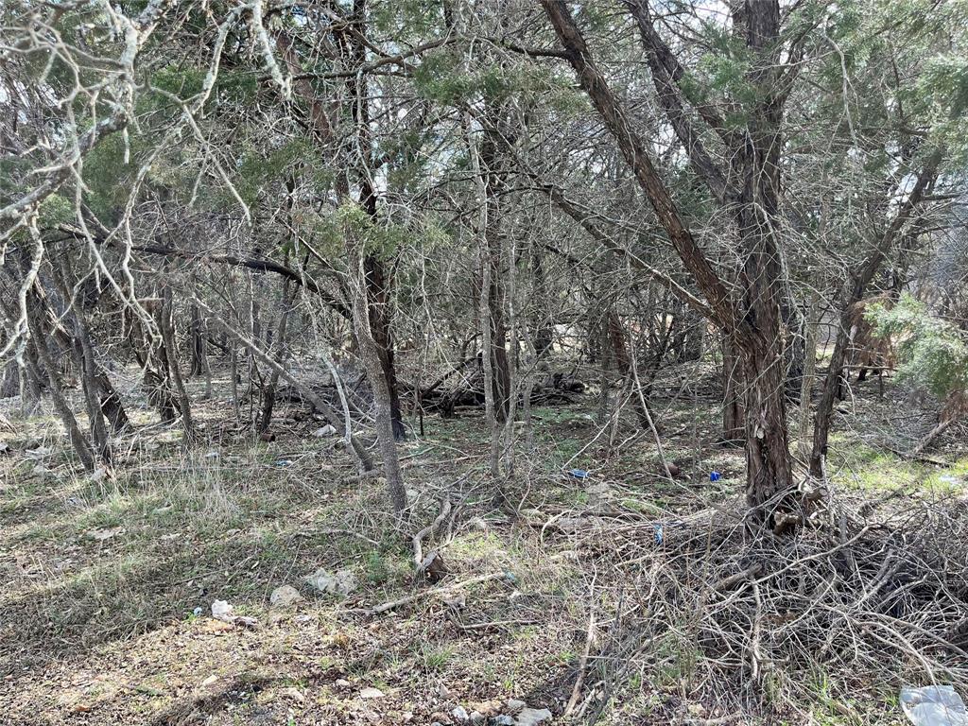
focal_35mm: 26
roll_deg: +1.4
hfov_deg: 67.3
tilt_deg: -6.2
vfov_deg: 53.1
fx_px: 727
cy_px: 363
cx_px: 484
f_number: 1.6
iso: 50
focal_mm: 5.1
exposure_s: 1/318
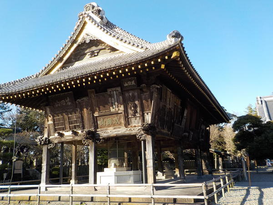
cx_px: 136
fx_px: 237
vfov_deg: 46.8
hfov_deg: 60.0
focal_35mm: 30
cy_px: 102
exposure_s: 1/500
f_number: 3.3
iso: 125
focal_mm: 4.1
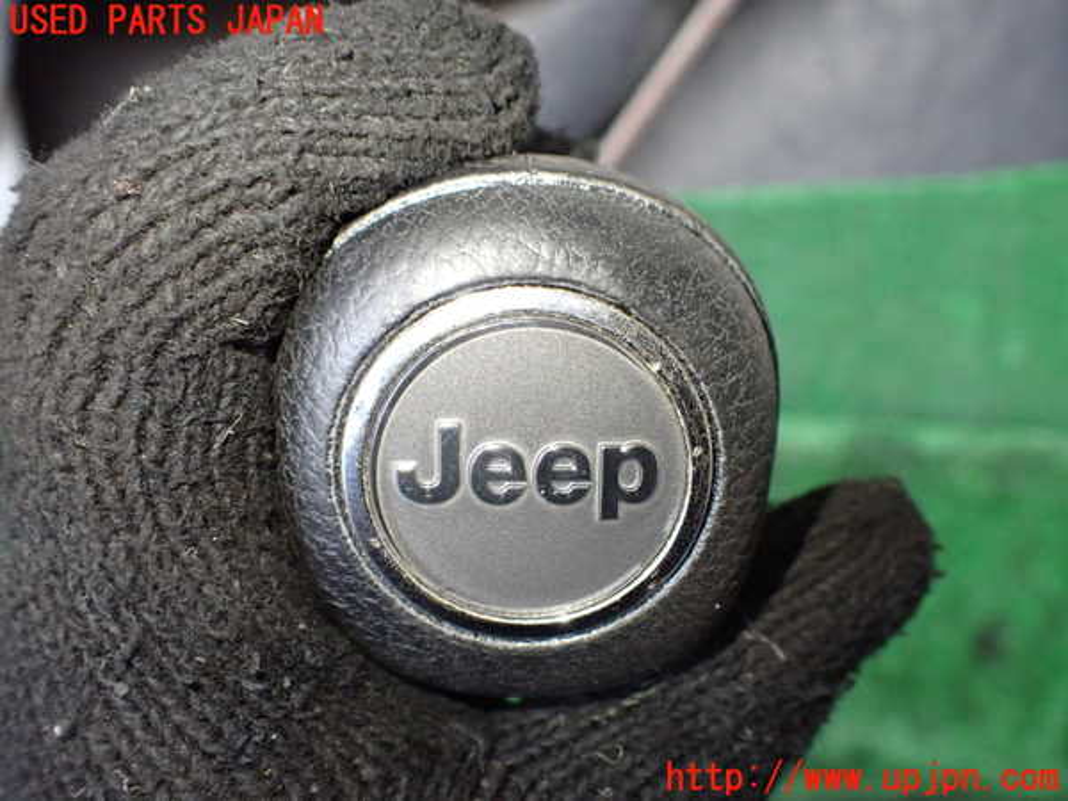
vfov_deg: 46.8
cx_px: 534
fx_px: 926
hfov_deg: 60.0
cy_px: 400
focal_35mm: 30
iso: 800
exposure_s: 1/100
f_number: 2.3
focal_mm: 5.4
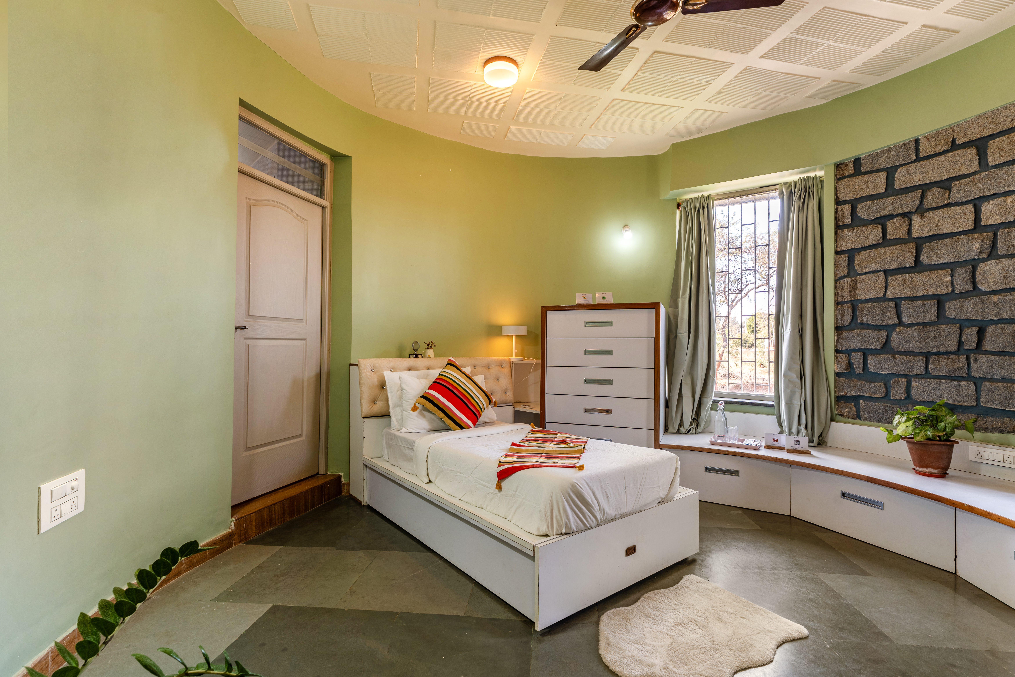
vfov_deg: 70.4
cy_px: 338
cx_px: 508
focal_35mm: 17
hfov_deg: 93.3
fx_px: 479
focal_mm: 17
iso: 100
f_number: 8
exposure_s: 1/13
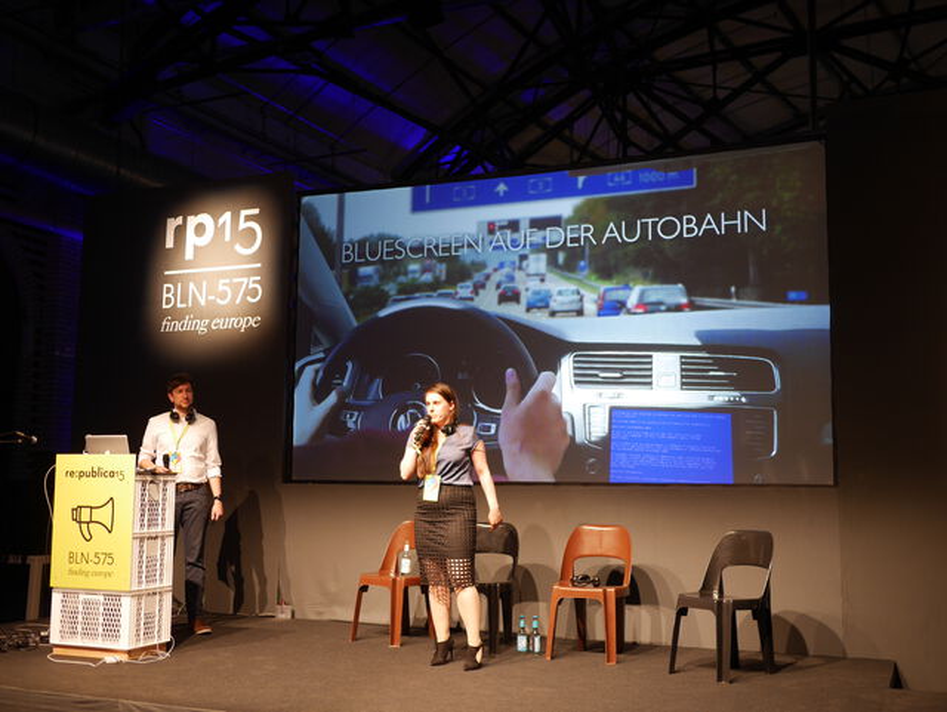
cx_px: 474
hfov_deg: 46.8
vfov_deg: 36.0
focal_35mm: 40
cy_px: 356
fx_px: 1095
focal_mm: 20
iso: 400
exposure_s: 1/60
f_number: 1.7
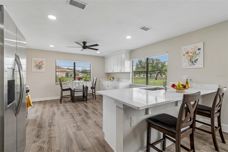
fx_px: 95
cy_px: 76
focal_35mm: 15
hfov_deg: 100.4
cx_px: 114
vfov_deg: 77.3
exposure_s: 1/20
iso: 100
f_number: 7.1
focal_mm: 10
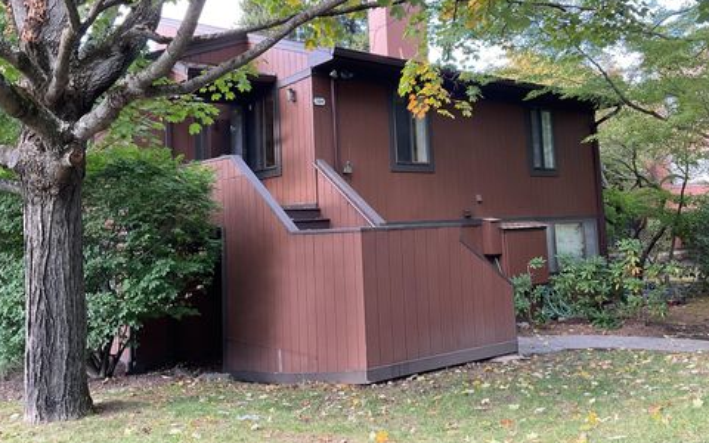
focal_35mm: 32
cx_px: 356
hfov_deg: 59.7
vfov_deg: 39.3
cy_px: 176
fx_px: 618
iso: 40
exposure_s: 1/60
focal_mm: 3
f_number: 1.8
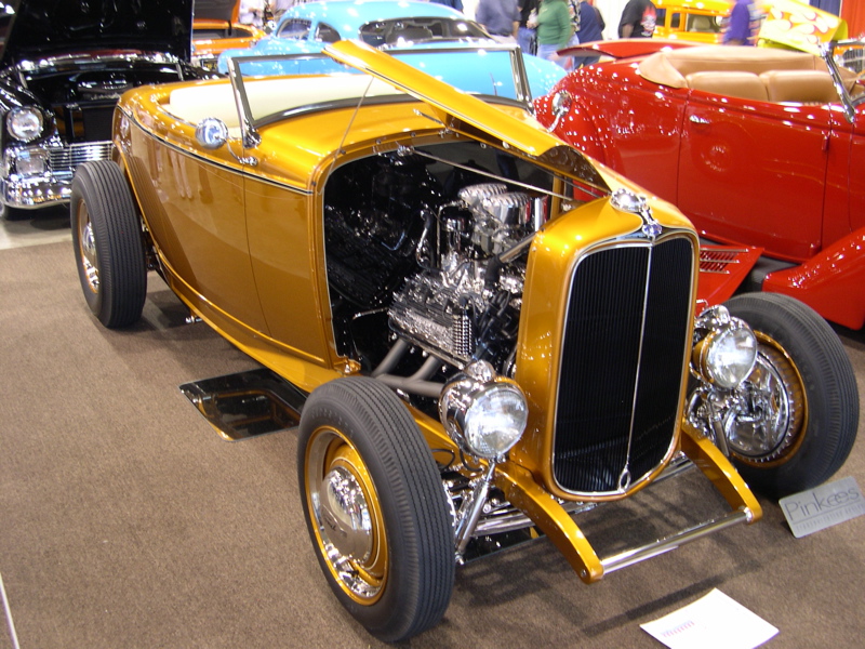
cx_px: 432
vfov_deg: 37.7
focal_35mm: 38
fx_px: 950
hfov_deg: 49.0
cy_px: 324
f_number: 2.8
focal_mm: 8
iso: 100
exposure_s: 1/6.4
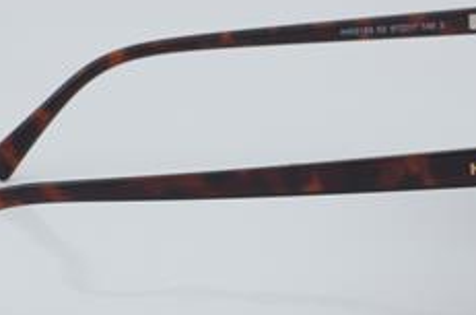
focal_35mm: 130
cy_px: 185
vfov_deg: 10.5
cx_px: 227
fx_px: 1715
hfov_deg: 15.8
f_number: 32
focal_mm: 50
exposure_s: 1/4
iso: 100
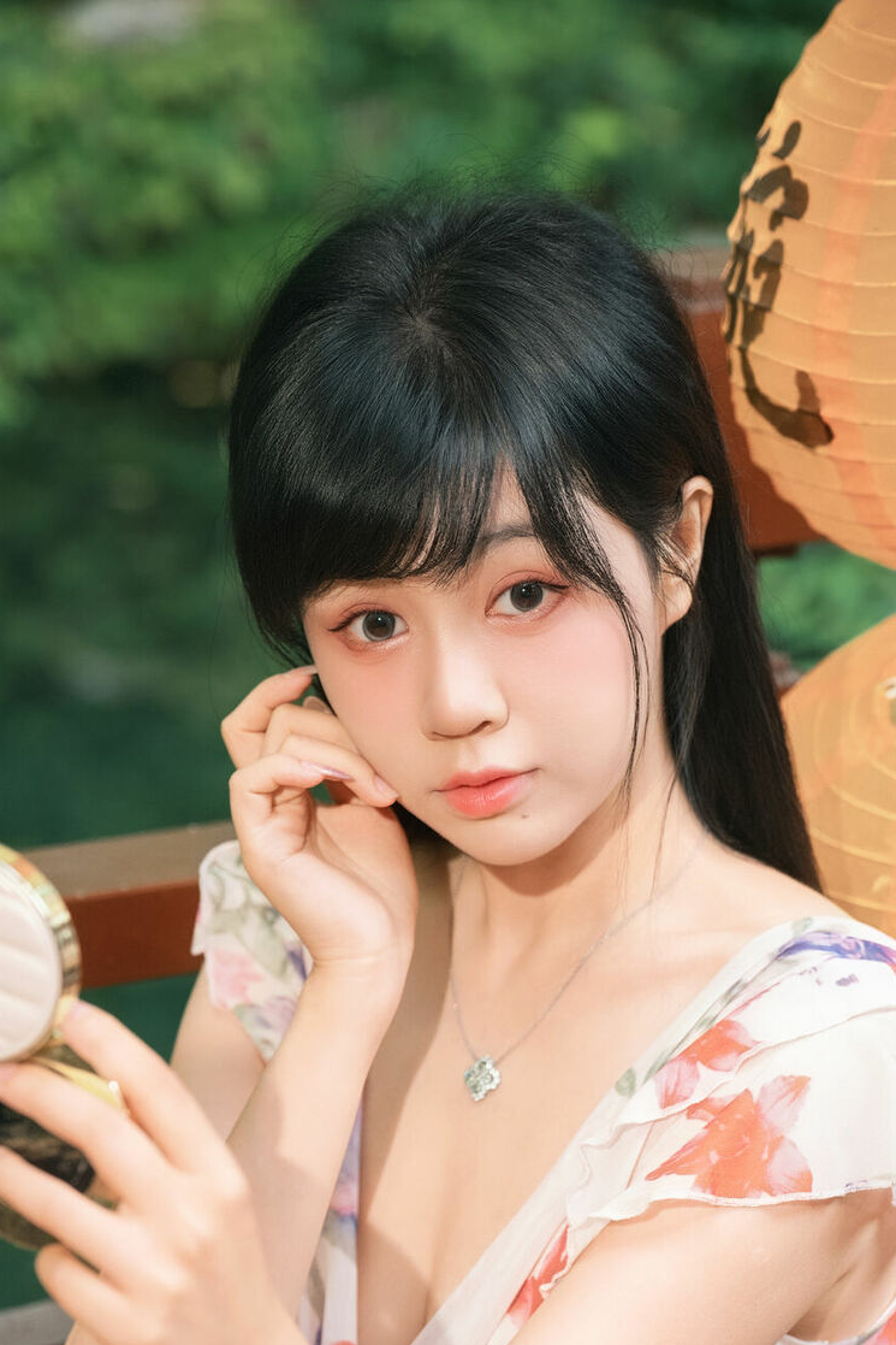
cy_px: 928
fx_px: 4628
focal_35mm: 124
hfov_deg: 11.1
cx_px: 441
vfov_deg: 16.5
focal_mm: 88
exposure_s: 1/125
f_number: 4
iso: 640
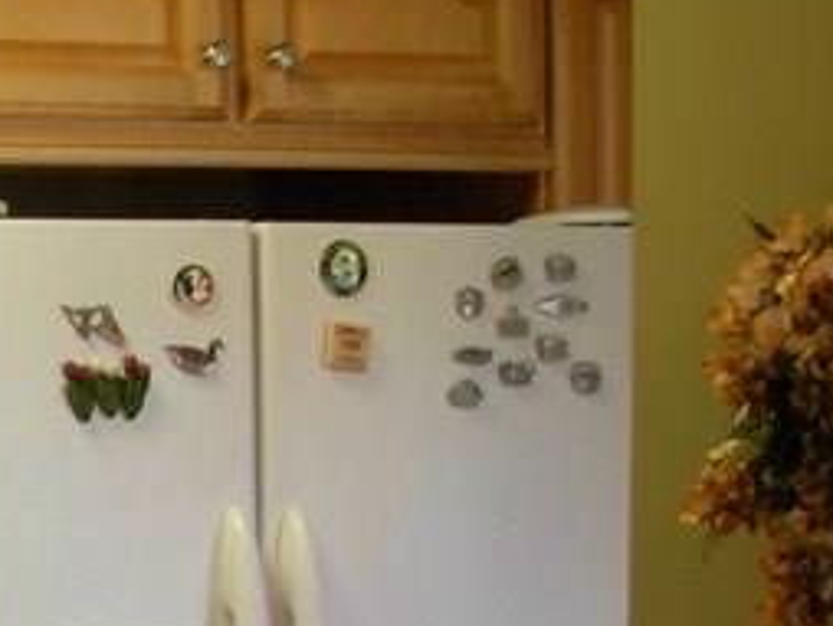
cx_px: -715
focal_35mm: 153
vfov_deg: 9.6
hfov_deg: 11.8
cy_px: 747
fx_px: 3685
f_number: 2.9
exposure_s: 1/7.5
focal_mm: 6.3
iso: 79
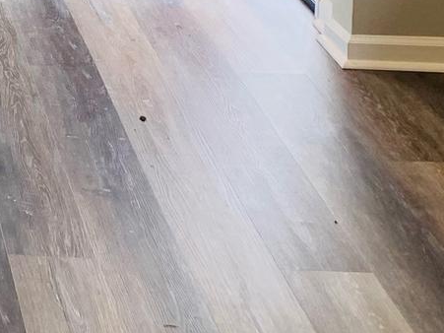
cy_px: -344
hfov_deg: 14.8
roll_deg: -0.3
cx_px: -320
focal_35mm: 118
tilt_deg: -6.1
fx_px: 1513
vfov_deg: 11.3
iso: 40
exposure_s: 1/121
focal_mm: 4.25
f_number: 1.8
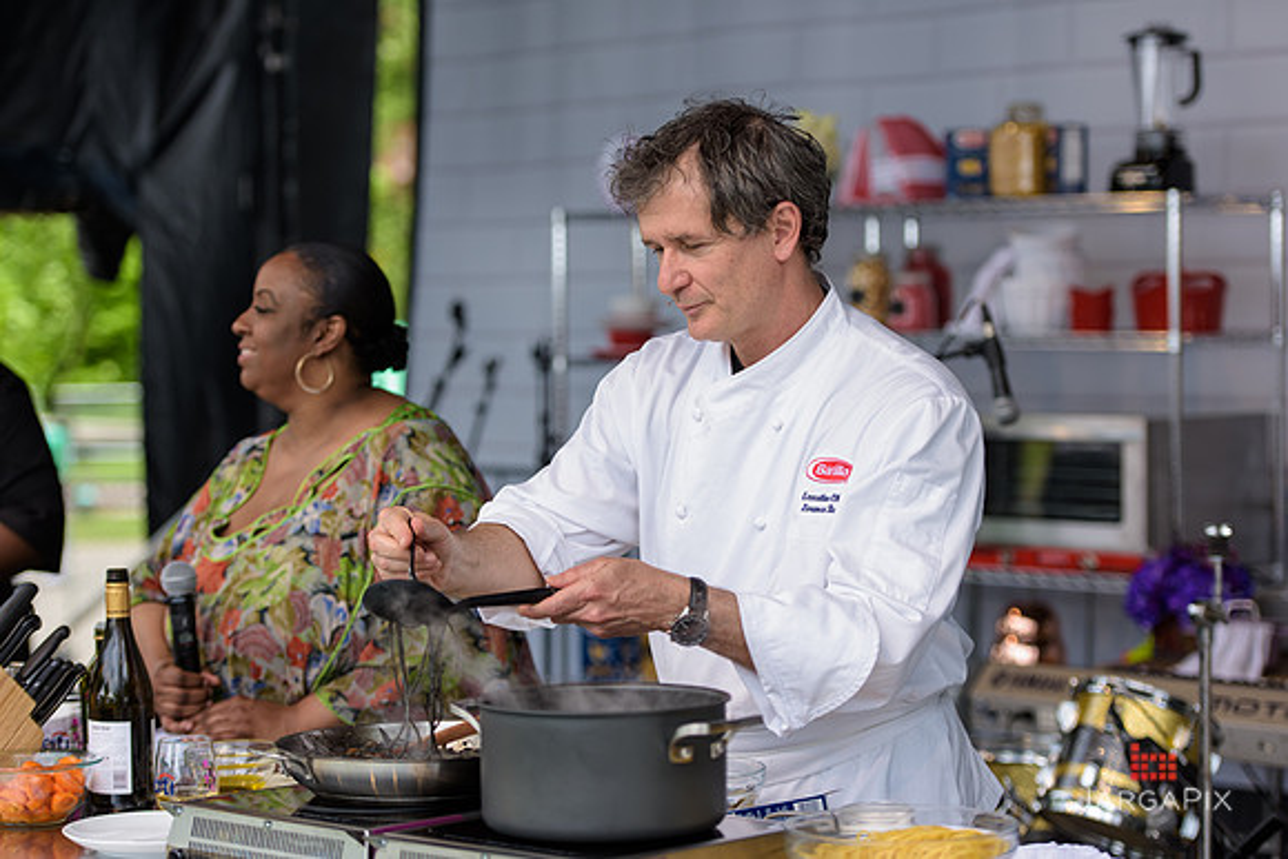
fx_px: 3292
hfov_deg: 22.1
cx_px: 644
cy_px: 430
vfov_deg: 14.9
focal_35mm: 92
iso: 250
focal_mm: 92
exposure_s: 1/1250
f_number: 3.2
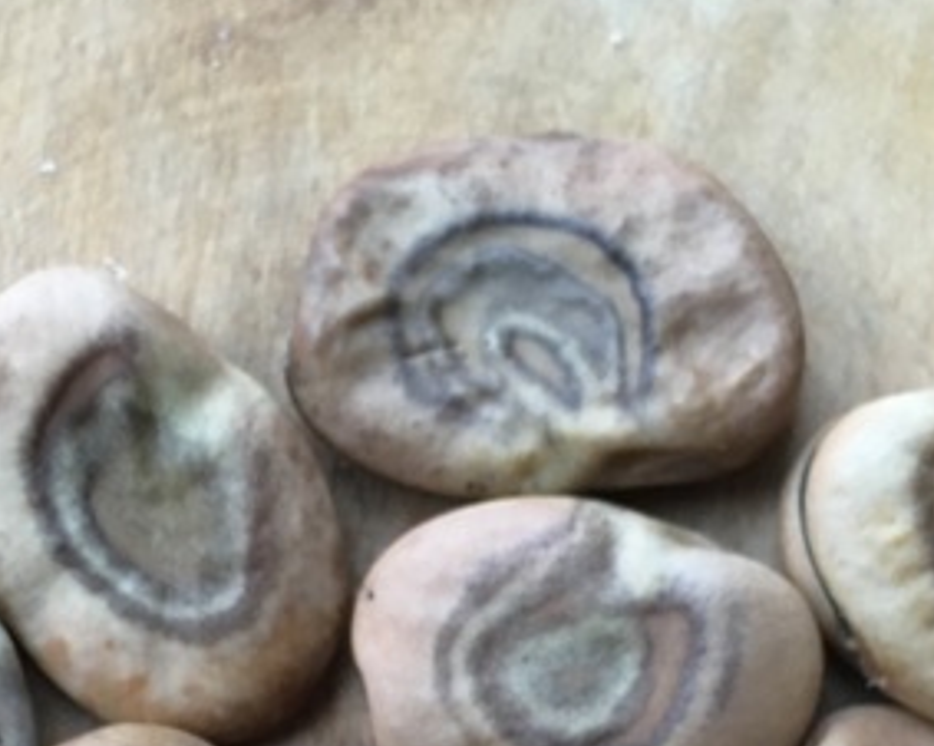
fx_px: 1934
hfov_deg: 27.0
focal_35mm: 70
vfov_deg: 20.8
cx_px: 330
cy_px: 820
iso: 125
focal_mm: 4.15
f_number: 2.2
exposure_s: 1/33
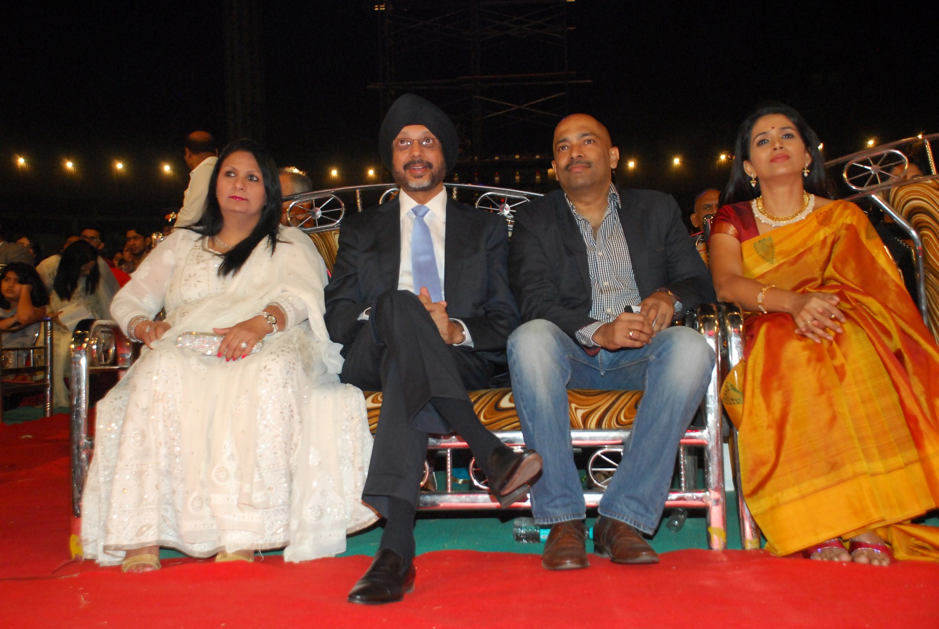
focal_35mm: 48
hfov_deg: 41.1
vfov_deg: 28.2
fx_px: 1254
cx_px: 470
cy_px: 314
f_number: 4.2
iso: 1000
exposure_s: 1/125
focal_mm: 32
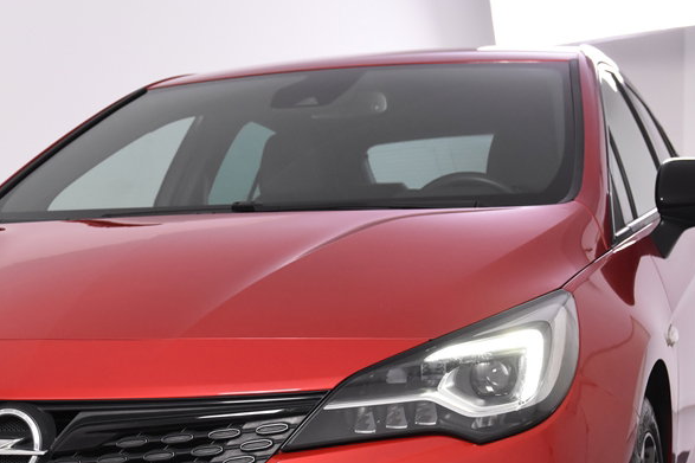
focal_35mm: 89
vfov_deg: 15.2
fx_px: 1718
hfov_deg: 22.8
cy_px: 393
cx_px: 225
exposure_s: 1/100
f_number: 5
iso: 1600
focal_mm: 34
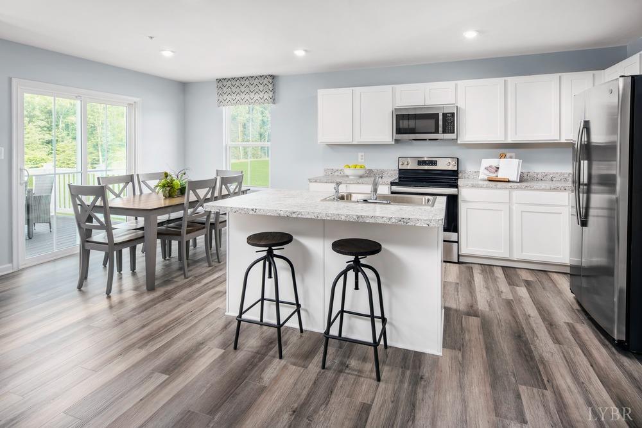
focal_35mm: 19
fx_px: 339
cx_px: 321
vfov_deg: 64.6
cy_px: 214
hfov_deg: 86.9
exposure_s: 1/250
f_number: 9
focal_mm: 19
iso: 200
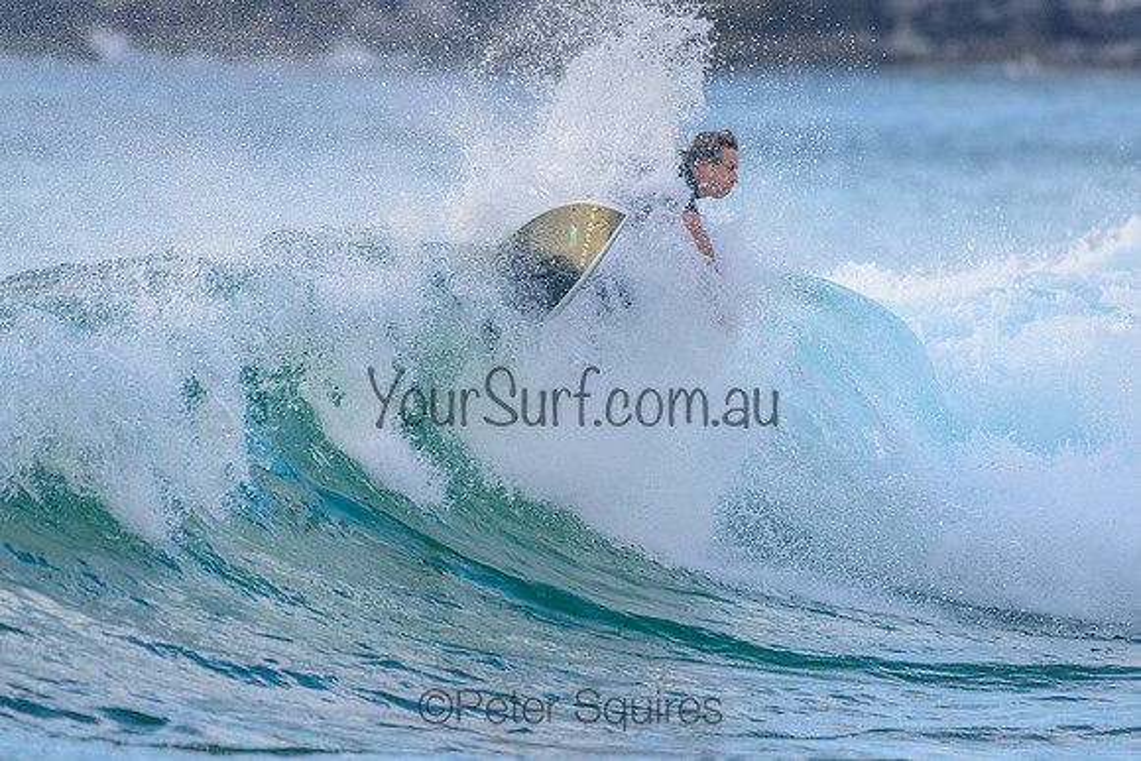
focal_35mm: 613
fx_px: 19436
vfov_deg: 2.2
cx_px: 580
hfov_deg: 3.4
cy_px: 374
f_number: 5.6
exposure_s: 1/2000
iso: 640
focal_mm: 500
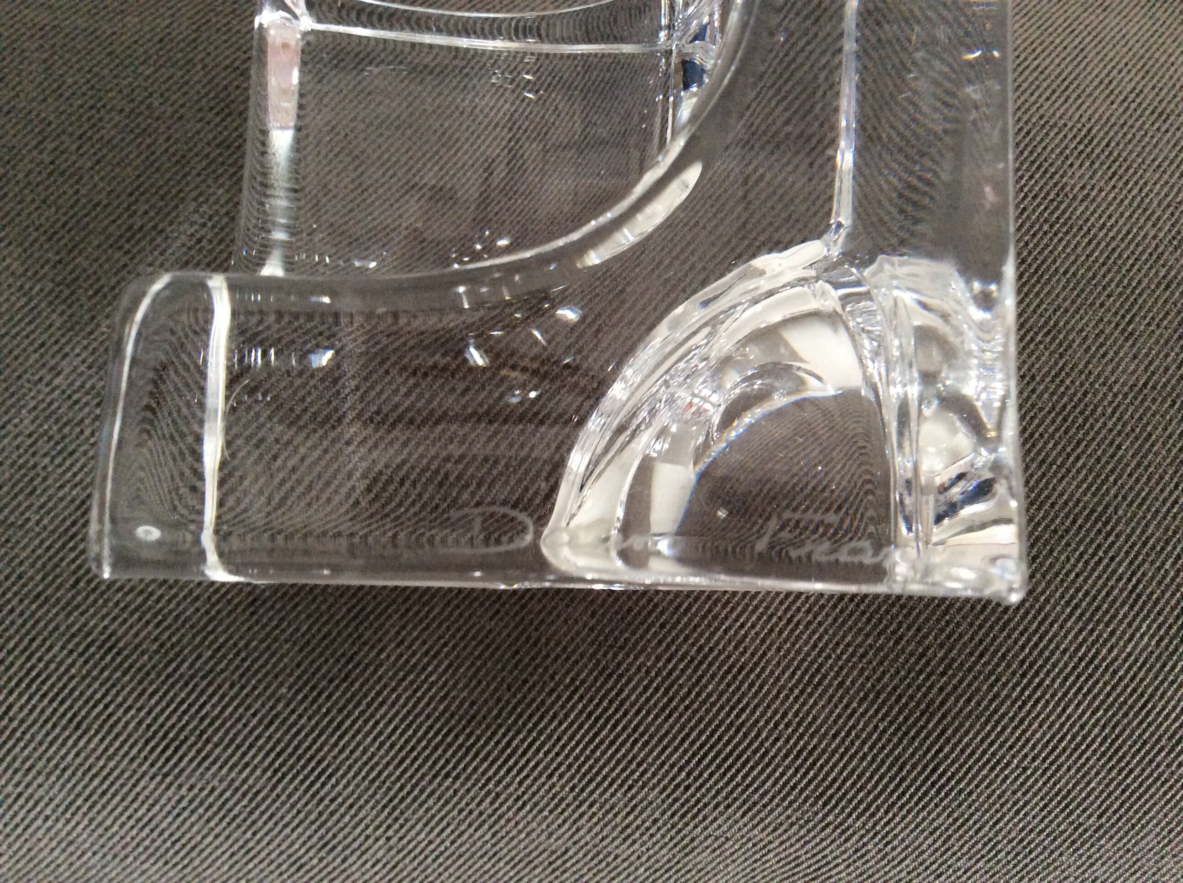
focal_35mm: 32
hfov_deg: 56.9
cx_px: 592
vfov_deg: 44.1
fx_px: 1092
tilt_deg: -78.4
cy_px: 442
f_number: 2.4
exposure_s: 1/25
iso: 200
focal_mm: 3.3
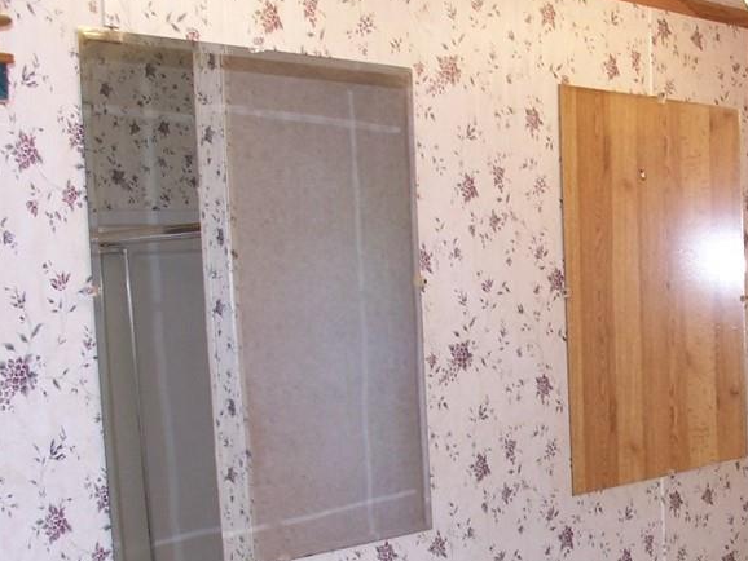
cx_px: 616
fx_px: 1340
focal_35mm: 62
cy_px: 467
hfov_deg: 30.3
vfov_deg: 23.2
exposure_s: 1/60
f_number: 2.8
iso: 80
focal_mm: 6
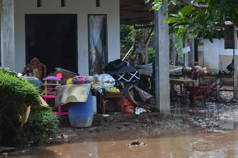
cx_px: 119
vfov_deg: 13.0
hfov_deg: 19.5
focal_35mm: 105
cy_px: 79
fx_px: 693
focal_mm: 70
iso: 200
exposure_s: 1/250
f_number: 5.6
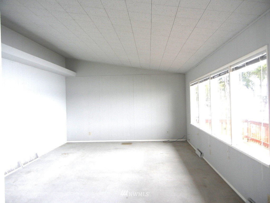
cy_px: 102
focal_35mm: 30
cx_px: 135
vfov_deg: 46.8
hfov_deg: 60.0
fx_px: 234
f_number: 3.5
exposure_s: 1/34.8
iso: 160
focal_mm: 5.4
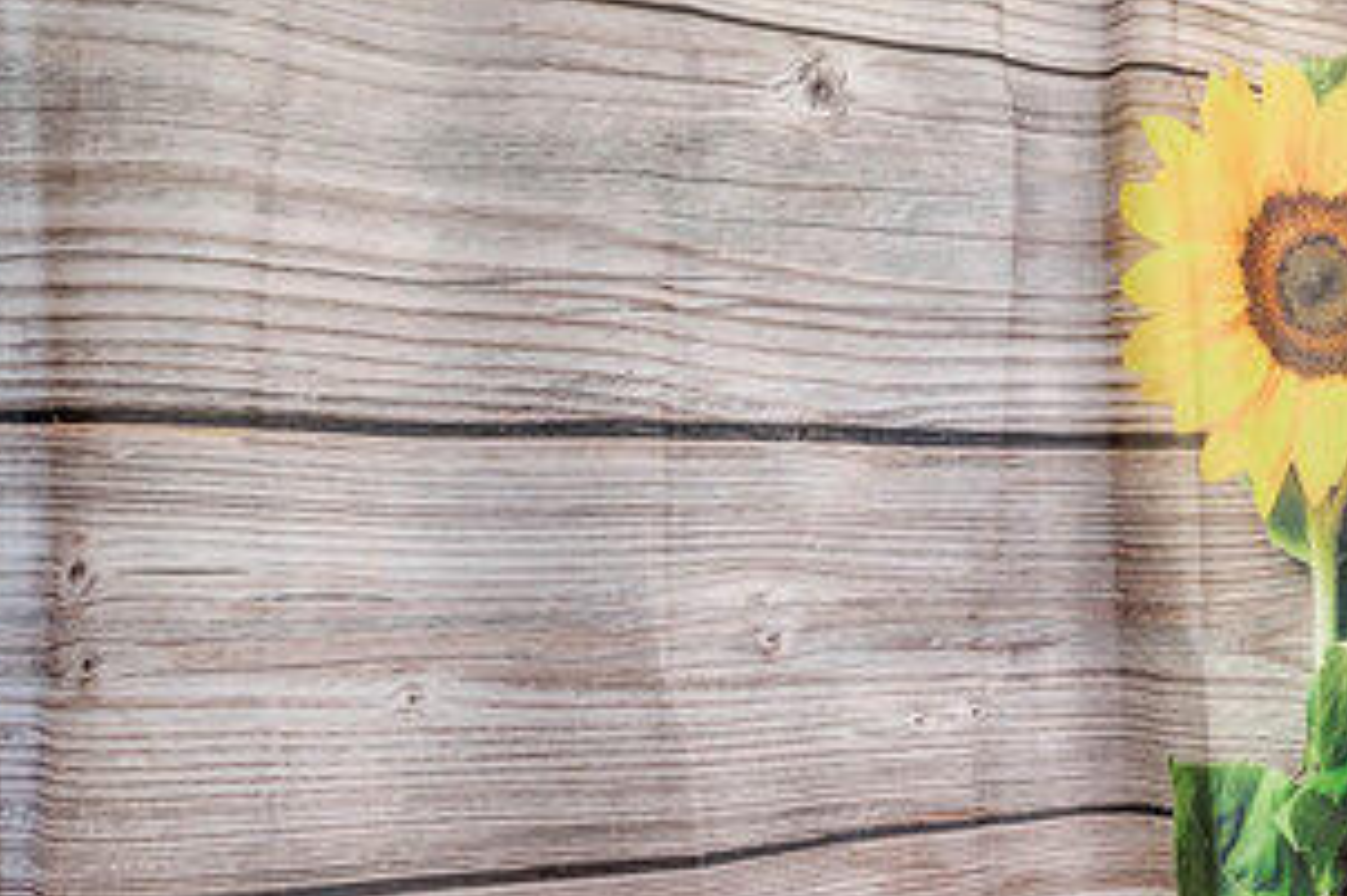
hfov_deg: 26.4
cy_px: 466
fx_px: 1982
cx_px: 2052
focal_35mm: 53
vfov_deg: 25.5
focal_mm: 16
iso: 500
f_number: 8
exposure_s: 1/15
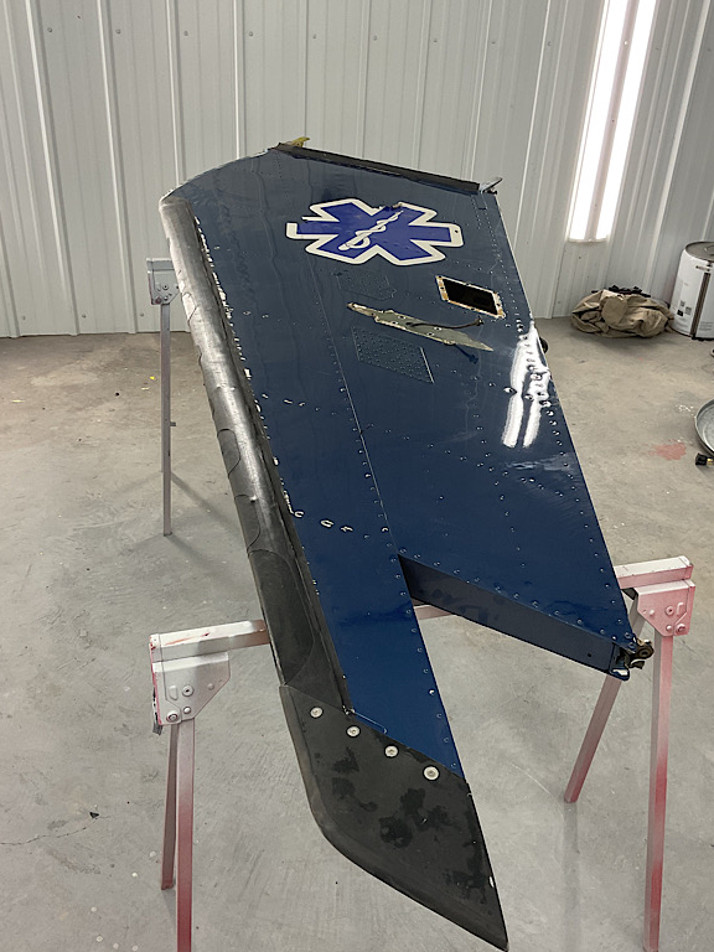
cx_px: 372
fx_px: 935
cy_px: 500
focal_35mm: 34
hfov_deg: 41.8
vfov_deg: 53.9
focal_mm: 3
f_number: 1.8
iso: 50
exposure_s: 1/60
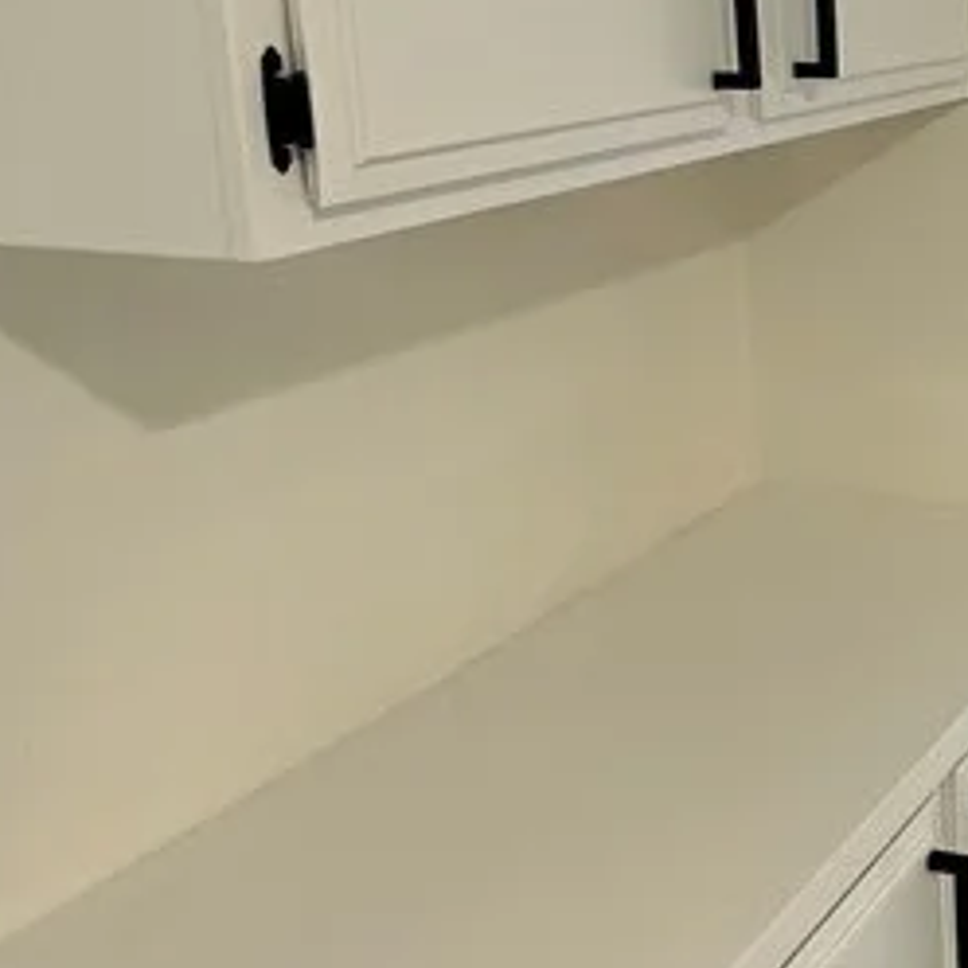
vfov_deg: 32.7
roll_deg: +0.2
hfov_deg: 28.8
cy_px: 226
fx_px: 1614
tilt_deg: -8.2
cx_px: 1175
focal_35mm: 51
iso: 200
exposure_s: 1/60
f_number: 2.2
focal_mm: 2.22
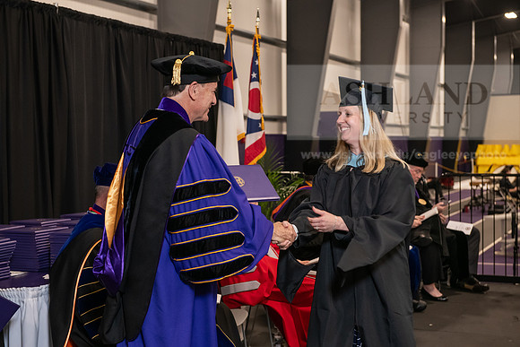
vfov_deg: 21.9
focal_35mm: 62
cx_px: 260
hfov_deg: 32.4
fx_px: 896
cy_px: 174
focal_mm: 62
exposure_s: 1/125
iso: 2000
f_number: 5
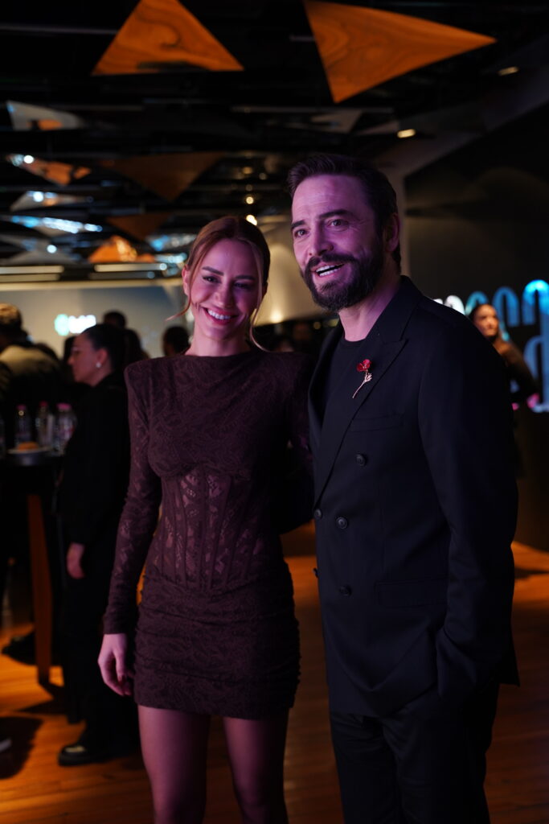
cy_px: 412
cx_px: 274
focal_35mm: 44
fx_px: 1013
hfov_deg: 30.3
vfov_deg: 44.2
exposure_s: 1/80
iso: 1600
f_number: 3.2
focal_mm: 44.3
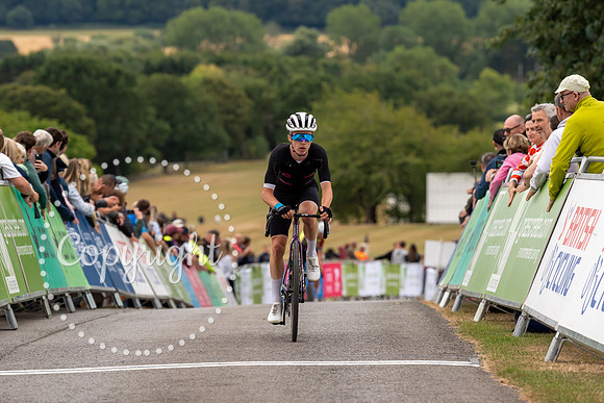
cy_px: 175
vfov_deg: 6.8
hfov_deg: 10.2
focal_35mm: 202
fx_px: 3384
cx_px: 286
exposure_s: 1/1000
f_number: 3.5
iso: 640
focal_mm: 144
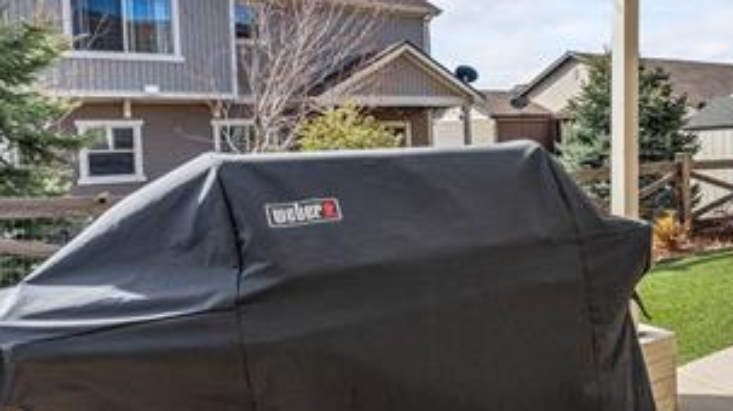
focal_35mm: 31
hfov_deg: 52.9
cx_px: 692
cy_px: 123
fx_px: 602
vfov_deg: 37.1
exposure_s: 1/1600
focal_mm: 14
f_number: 5
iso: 250
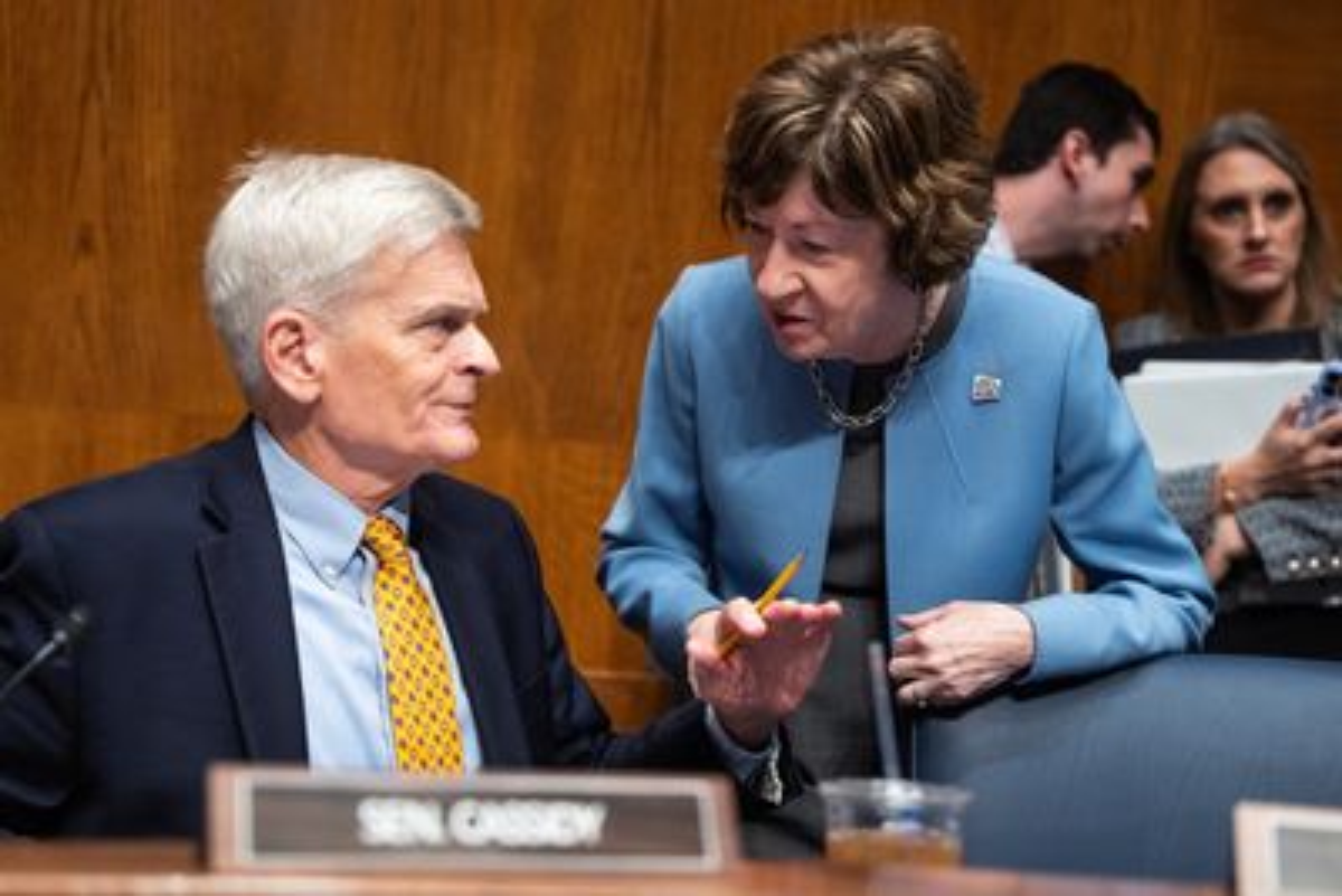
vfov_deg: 19.5
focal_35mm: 70
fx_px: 2610
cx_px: 671
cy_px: 448
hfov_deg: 28.8
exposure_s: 1/400
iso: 3200
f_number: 2.8
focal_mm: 70
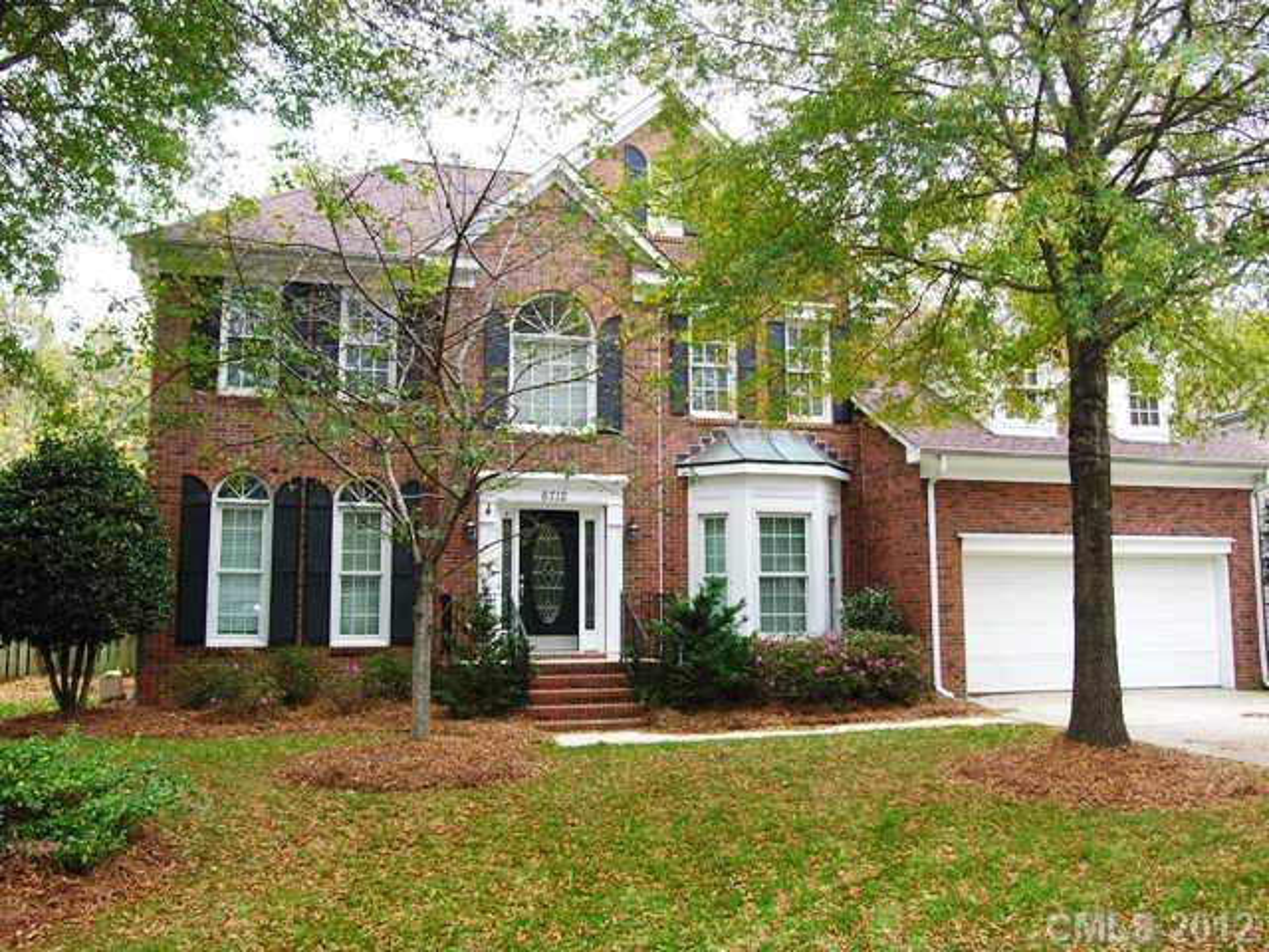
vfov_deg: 44.2
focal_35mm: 32
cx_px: 634
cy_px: 476
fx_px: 1173
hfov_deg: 56.8
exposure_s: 1/54.7
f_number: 3.6
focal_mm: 8.1
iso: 71
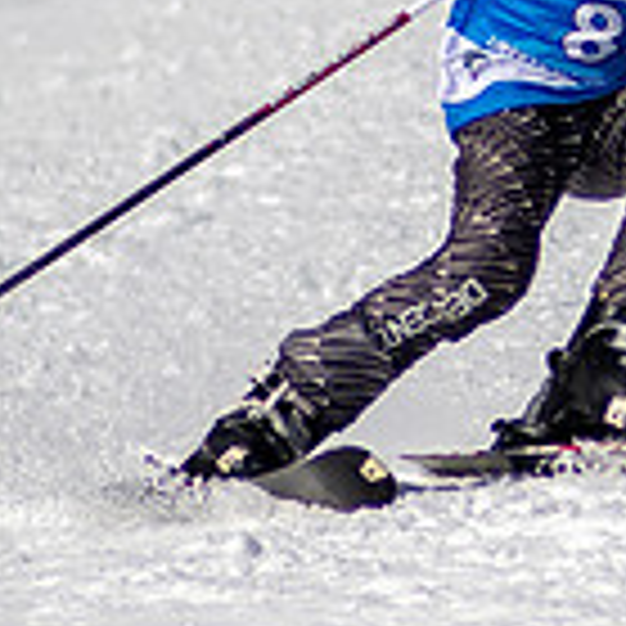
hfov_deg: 0.7
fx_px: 50925
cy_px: -6
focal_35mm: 2489
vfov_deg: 0.7
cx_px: 796
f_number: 2.8
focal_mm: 300
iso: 100
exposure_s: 1/8000
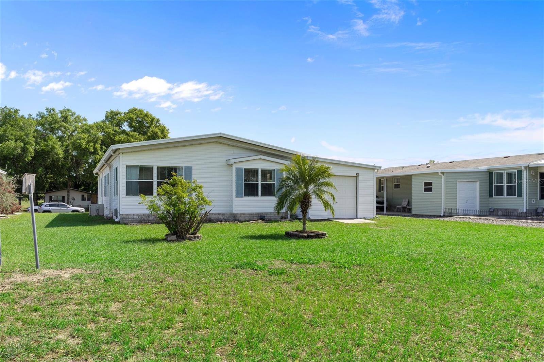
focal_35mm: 27
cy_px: 181
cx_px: 272
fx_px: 408
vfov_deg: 47.9
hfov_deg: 67.4
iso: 320
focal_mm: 18
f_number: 8
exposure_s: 1/800
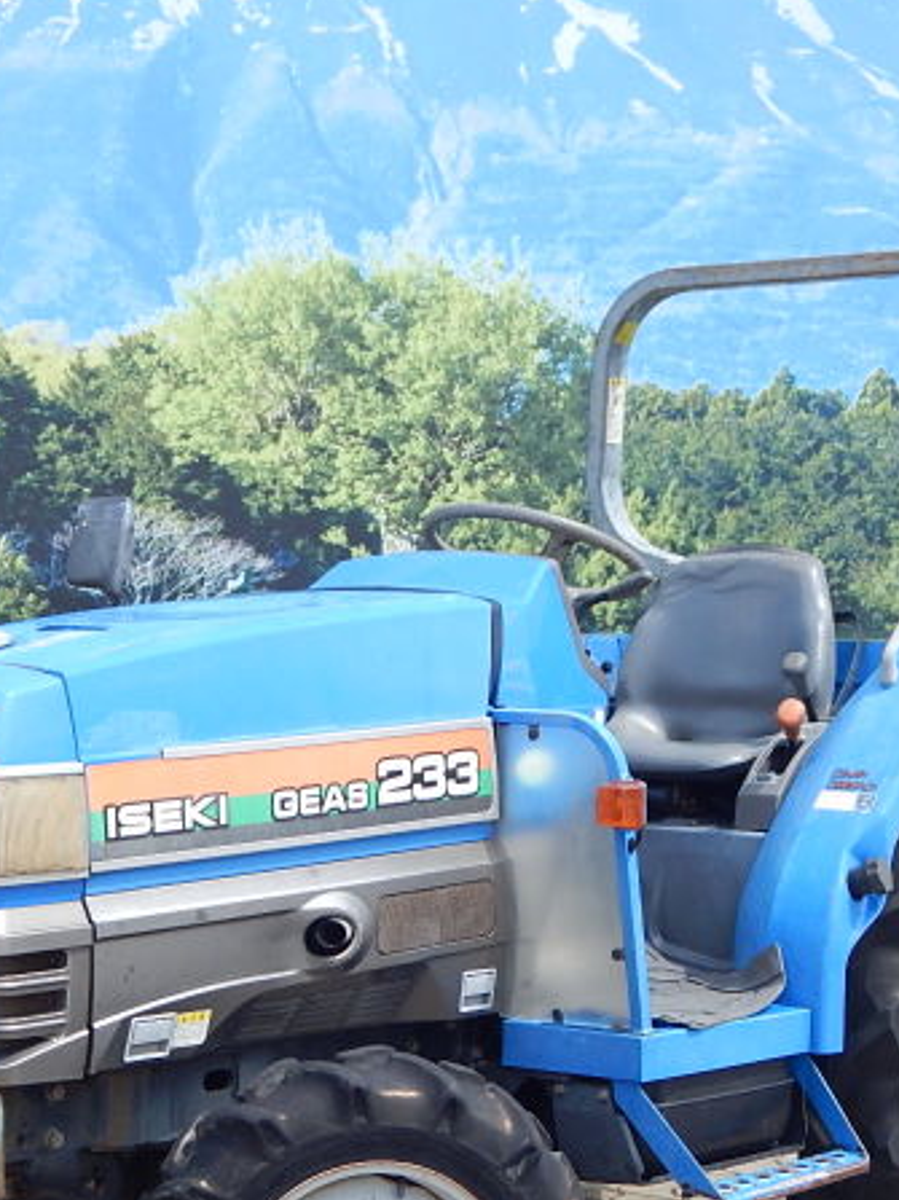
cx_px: 435
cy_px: 787
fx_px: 2668
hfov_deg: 19.1
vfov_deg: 25.2
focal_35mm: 77
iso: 125
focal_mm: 7.7
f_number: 3.6
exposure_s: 1/400
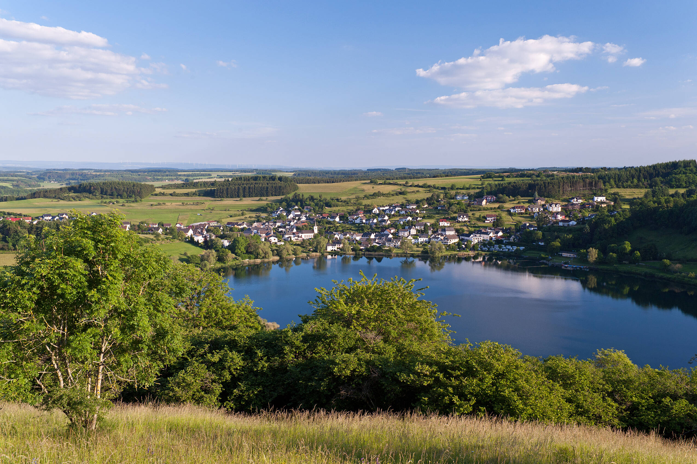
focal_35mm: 20
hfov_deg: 84.0
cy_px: 232
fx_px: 387
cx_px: 348
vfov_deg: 61.9
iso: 320
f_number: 11
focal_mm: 20
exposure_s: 1/80
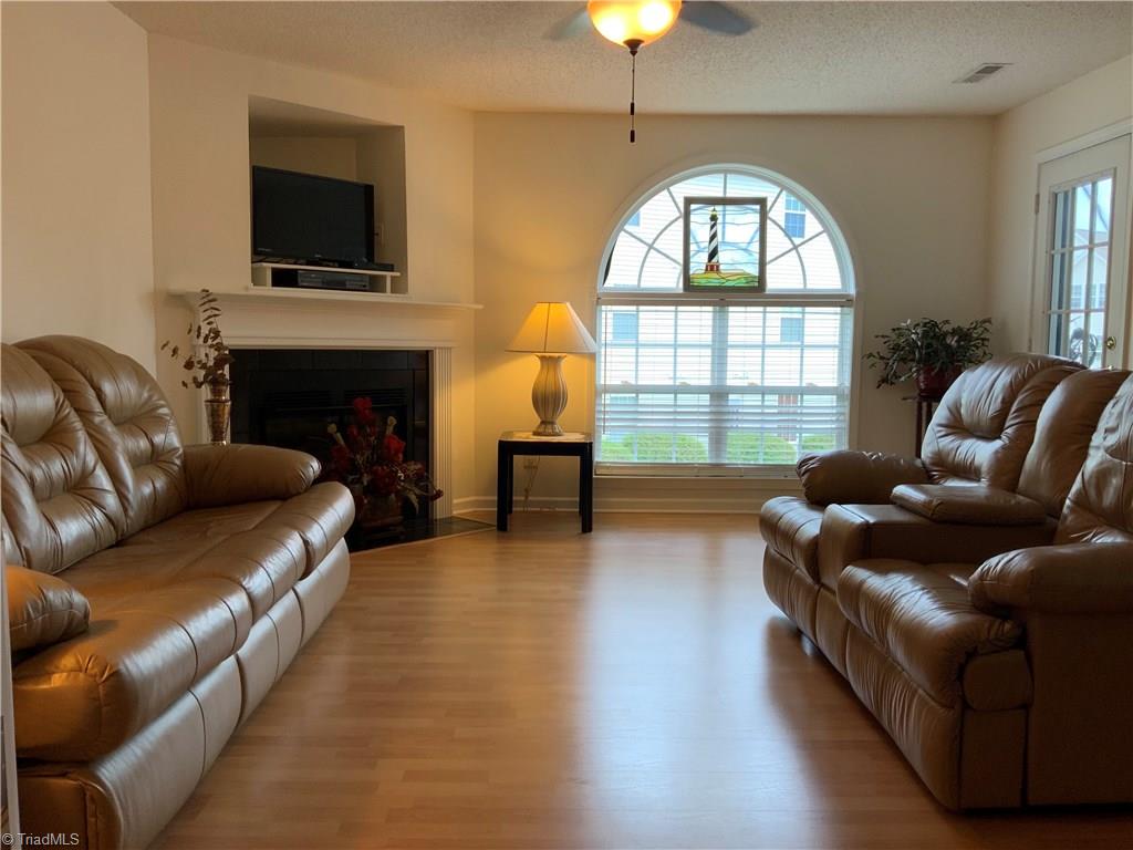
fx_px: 949
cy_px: 425
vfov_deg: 48.2
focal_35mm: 29
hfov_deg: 61.7
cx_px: 566
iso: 64
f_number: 1.8
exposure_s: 1/120
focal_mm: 3
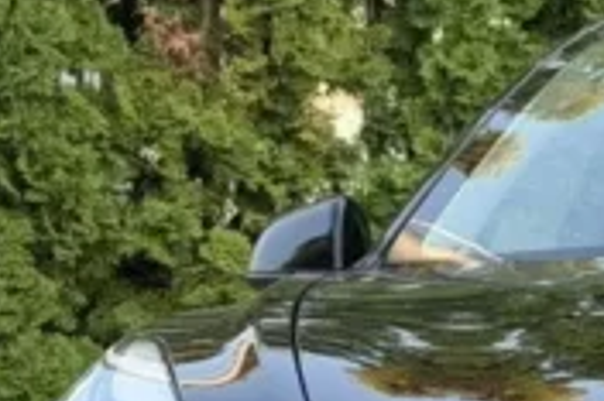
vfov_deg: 6.2
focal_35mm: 218
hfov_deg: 9.1
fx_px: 3654
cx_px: 968
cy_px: 590
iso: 50
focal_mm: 6.76
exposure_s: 1/181
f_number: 1.78
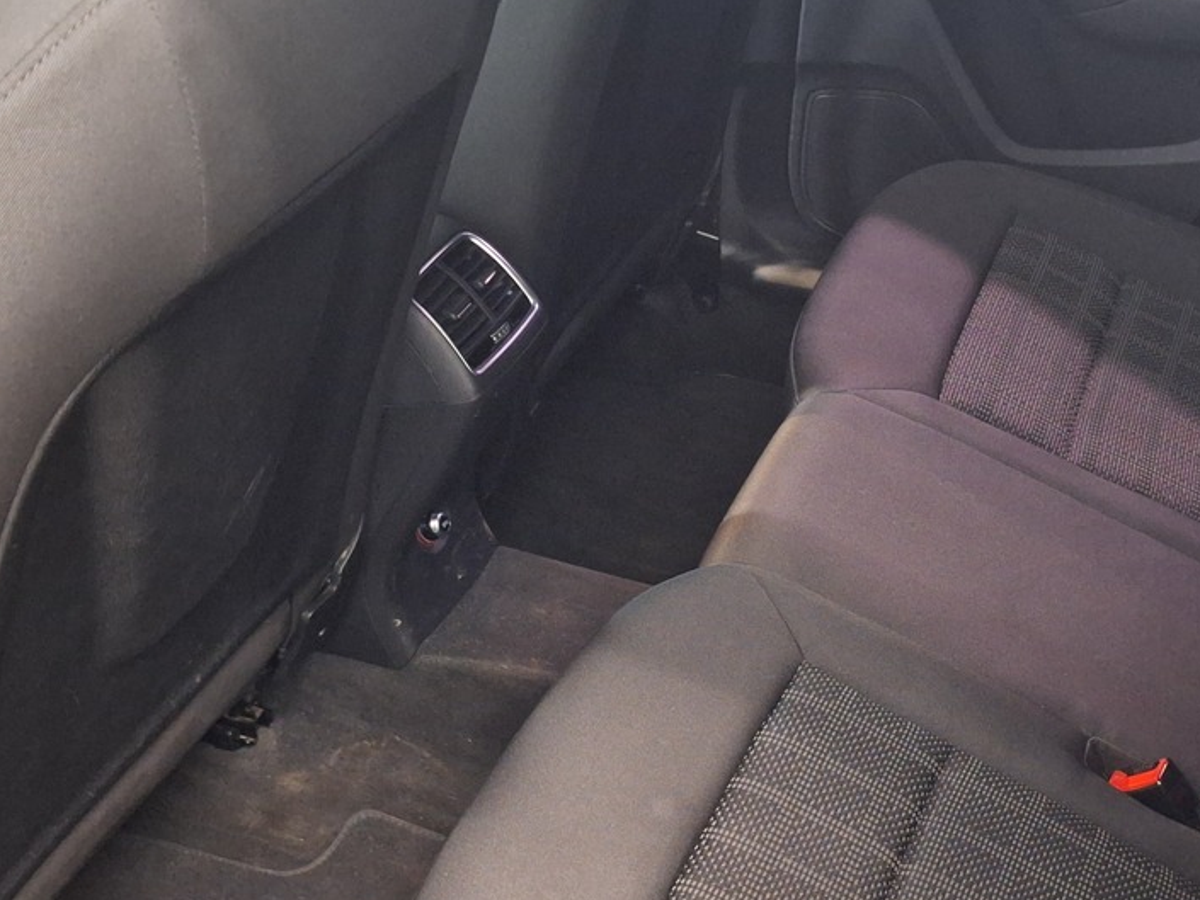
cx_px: 802
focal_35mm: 47
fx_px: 1630
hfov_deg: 39.9
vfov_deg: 30.5
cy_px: 641
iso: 1250
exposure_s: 1/20
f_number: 1.8
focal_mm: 5.54
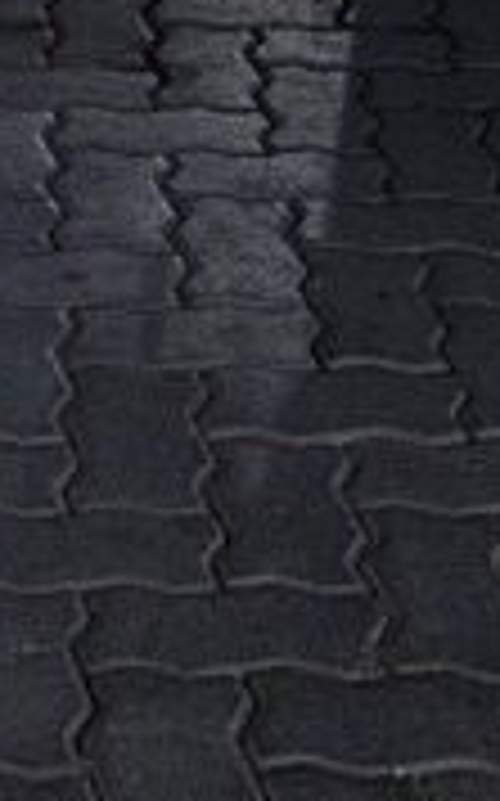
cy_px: -860
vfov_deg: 12.8
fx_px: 3057
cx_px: 234
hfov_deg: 9.3
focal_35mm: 140
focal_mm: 6.25
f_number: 1.7
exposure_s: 1/359
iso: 25
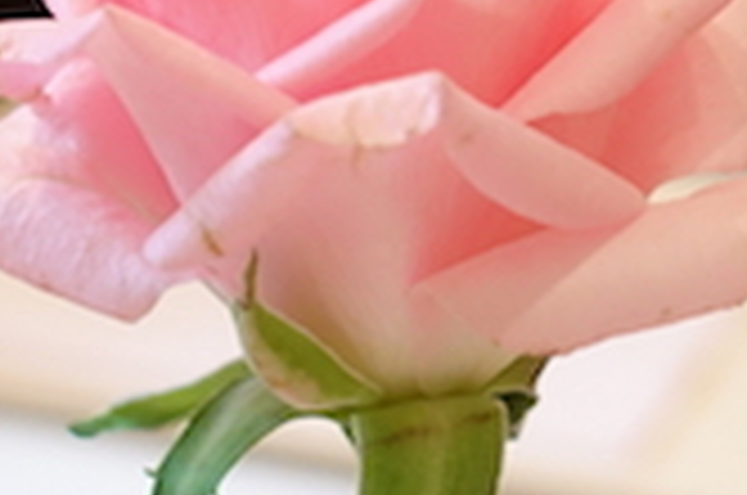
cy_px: 45
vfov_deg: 7.5
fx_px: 3749
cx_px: 320
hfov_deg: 11.4
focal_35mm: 181
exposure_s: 1/50
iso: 800
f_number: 2.8
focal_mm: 18.51
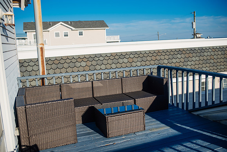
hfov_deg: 54.4
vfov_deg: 37.9
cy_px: 76
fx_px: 221
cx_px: 114
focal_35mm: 35
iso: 100
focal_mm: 35
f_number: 2.8
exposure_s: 1/3200
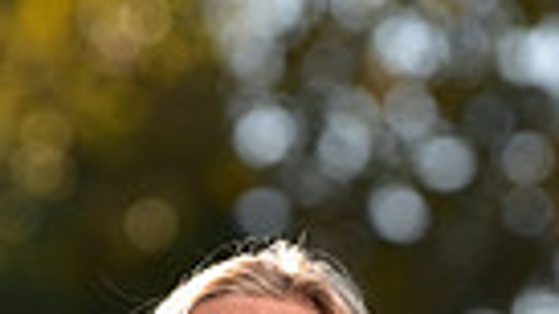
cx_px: 451
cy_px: 975
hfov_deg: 2.4
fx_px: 13160
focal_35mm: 888
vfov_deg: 1.4
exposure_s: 1/250
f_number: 5
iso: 80
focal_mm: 200
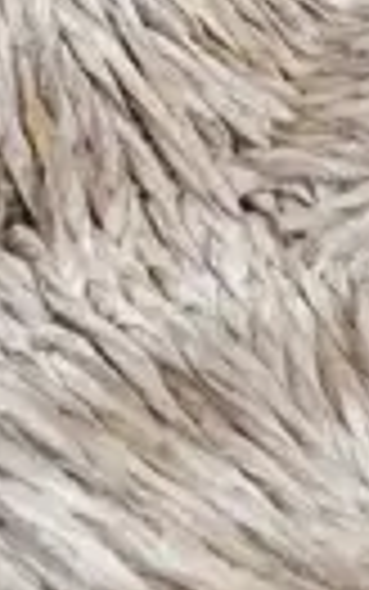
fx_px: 4790
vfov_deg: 6.8
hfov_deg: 4.4
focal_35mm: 298
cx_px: -70
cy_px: -531
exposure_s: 1/60
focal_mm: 18
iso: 1250
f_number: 4
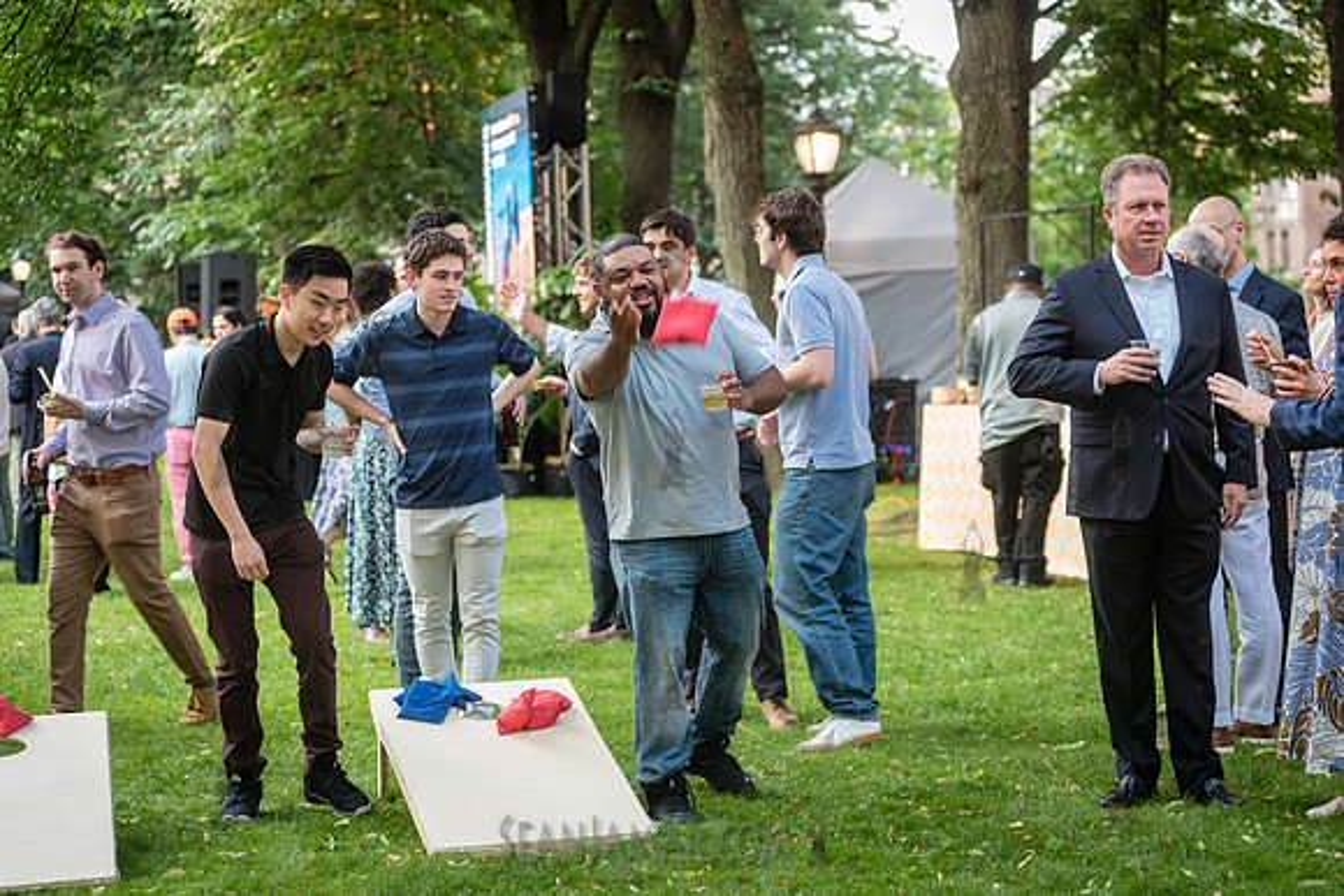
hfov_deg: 25.4
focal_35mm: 80
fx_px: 2987
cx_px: 672
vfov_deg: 17.1
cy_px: 448
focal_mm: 80
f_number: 3.5
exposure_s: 1/160
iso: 1000
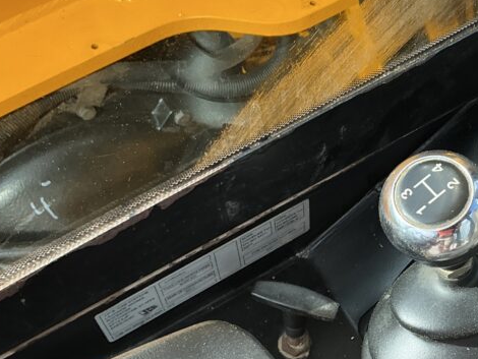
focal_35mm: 61
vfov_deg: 24.0
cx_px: 457
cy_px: 188
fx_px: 843
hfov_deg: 29.9
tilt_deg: -58.4
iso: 25
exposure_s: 1/286
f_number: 1.8
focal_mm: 3
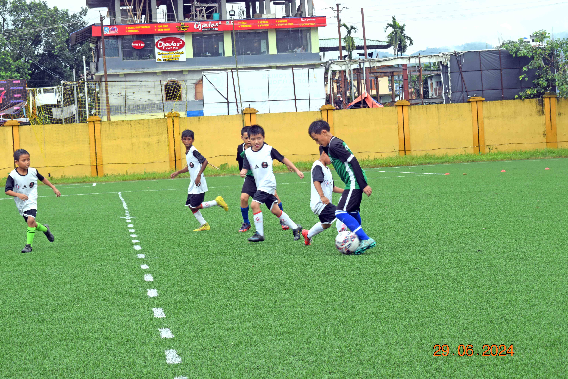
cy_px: 190
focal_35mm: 82
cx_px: 284
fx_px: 1302
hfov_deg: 24.6
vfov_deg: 16.6
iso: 280
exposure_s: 1/250
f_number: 8
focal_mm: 55
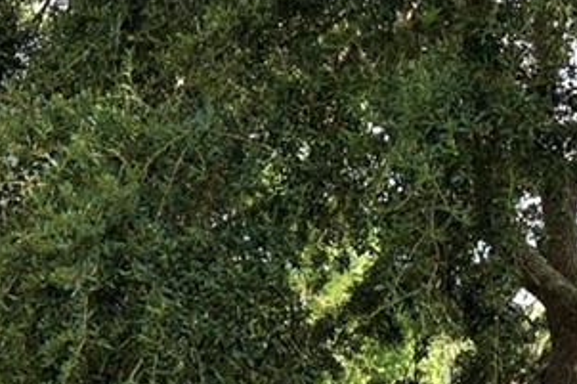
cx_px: 501
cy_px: 617
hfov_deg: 16.0
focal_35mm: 127
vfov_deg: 10.3
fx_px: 2034
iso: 100
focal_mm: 16
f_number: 7.1
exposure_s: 1/100
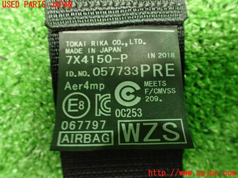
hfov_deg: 60.0
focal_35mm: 30
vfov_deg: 46.8
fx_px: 206
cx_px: 119
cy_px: 89
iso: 800
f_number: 2.3
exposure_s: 1/30
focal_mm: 5.4
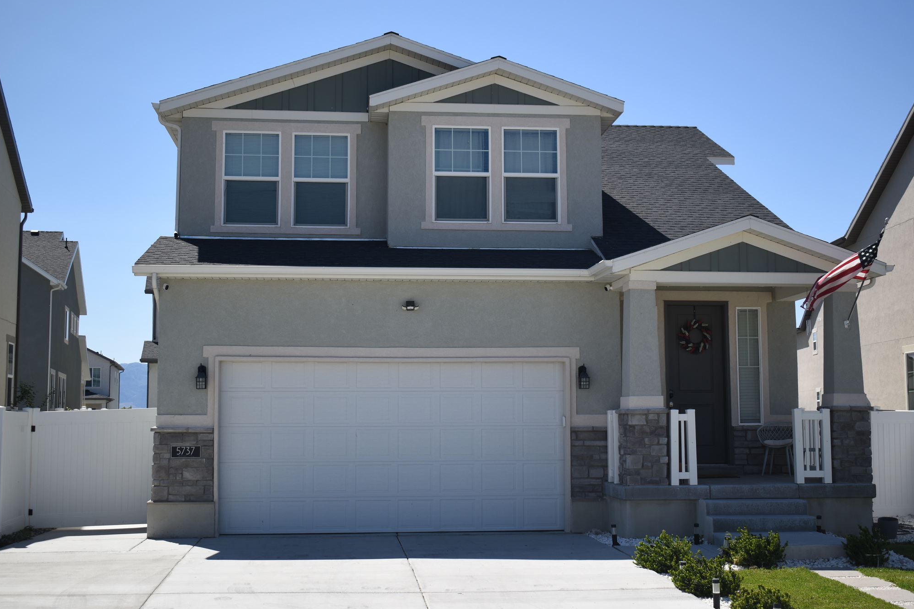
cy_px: 304
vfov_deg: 29.3
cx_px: 461
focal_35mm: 46
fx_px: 1168
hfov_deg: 42.7
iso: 100
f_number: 4.2
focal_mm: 30
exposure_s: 1/800
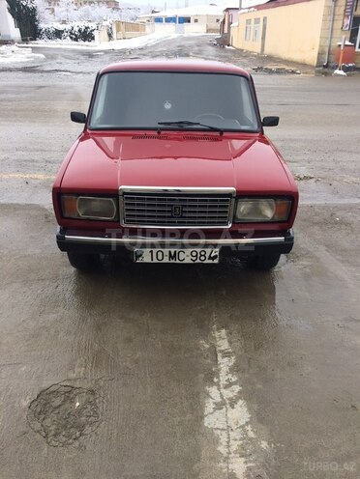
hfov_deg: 48.2
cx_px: 180
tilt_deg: -26.8
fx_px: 402
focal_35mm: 29
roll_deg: +2.4
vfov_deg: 61.7
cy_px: 240
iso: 32
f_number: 2.2
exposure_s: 1/760
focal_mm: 4.15
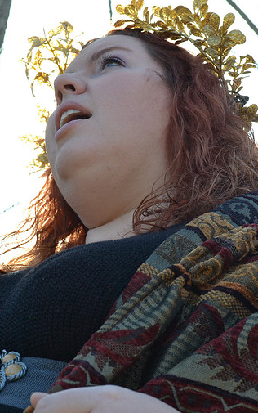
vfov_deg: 21.5
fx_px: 1086
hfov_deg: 13.6
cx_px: 134
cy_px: 209
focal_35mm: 97
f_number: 11
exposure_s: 1/500
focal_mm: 55
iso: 1600
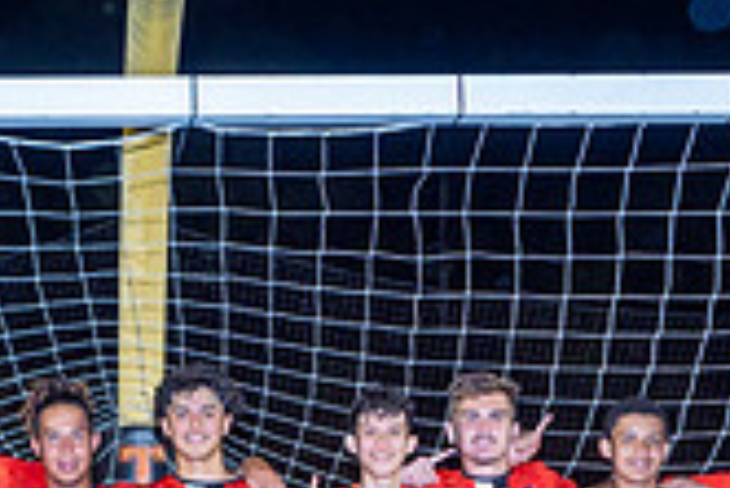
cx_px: 57
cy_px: 699
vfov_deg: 13.6
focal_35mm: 96
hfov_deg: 20.7
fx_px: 1948
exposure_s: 1/60
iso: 200
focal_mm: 12
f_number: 2.8
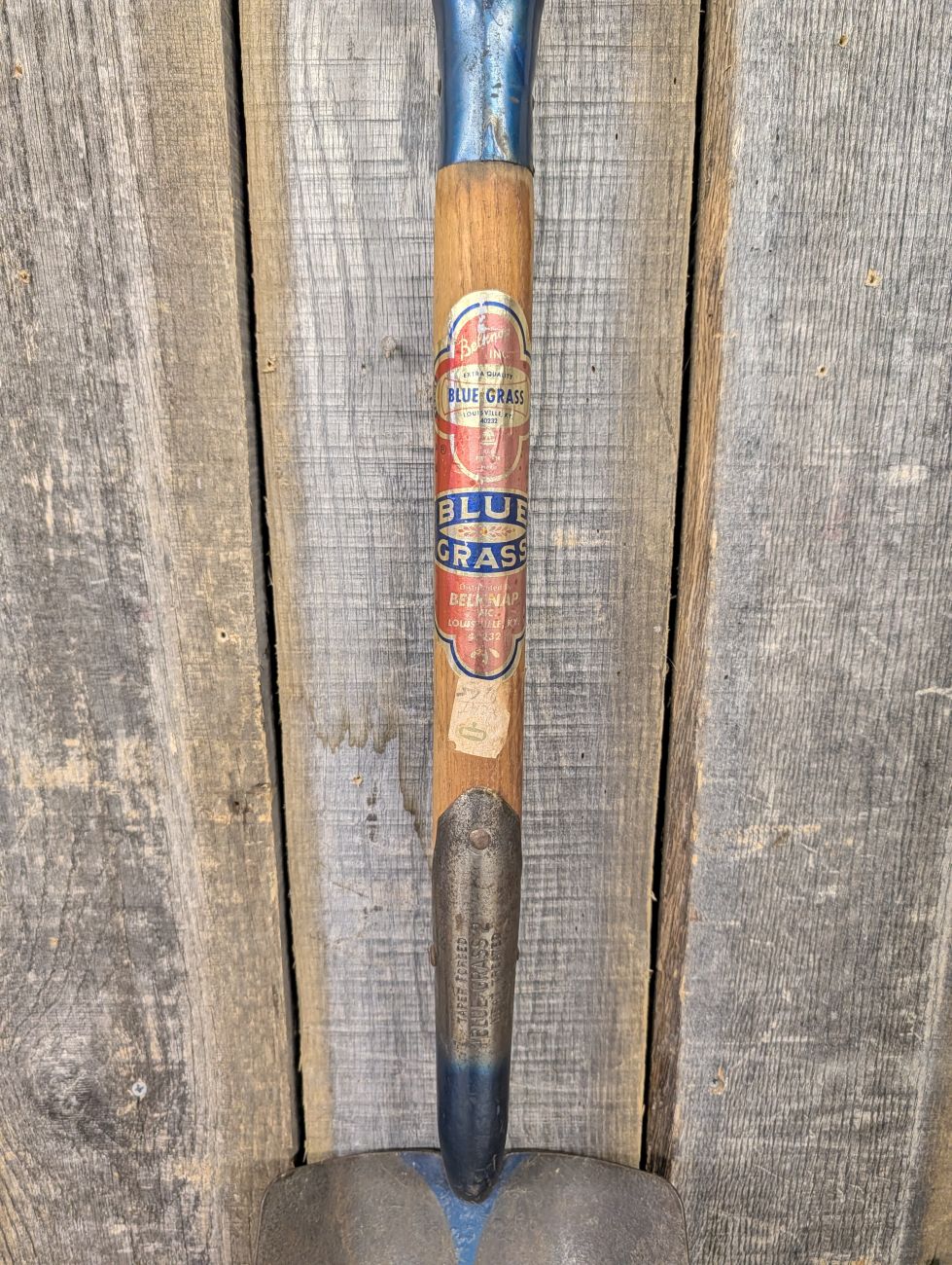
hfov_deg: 56.9
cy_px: 632
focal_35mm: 24
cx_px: 476
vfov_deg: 71.5
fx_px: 878
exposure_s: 1/40
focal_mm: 6.9
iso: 125
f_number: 1.68
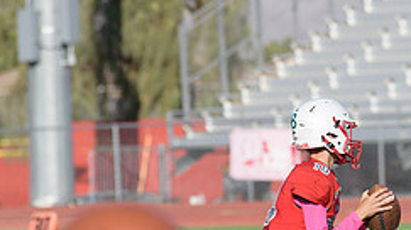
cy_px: 197
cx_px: 370
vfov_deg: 2.4
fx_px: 5453
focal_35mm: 501
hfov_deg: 4.3
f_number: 5
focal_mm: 200
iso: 500
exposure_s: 1/5000
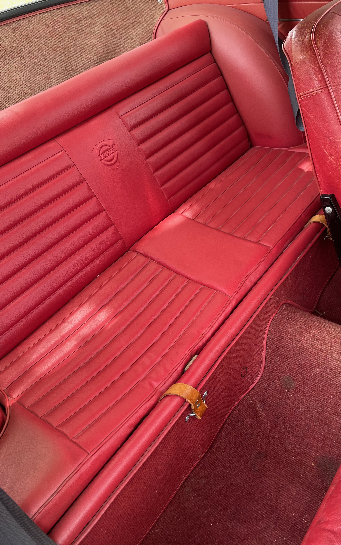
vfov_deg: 66.5
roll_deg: +10.3
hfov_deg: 44.5
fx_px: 416
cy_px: 268
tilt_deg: -40.6
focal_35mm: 28
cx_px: 191
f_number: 1.6
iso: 64
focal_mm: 4.2
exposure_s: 1/121
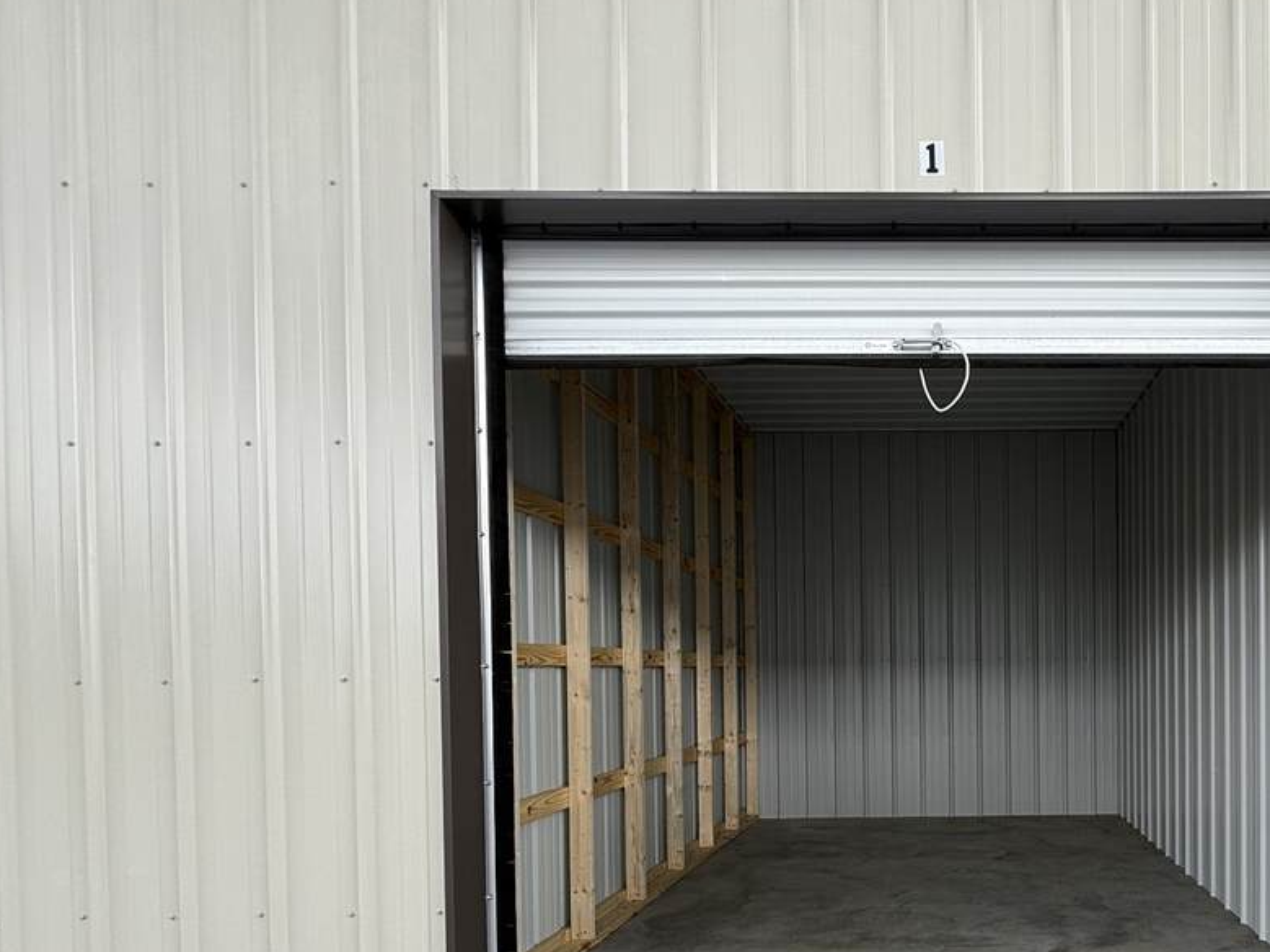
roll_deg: +0.5
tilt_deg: -0.6
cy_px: 683
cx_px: 970
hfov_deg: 68.6
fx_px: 844
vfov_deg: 56.7
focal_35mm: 23
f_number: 2.2
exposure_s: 1/111
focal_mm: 2.22
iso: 50
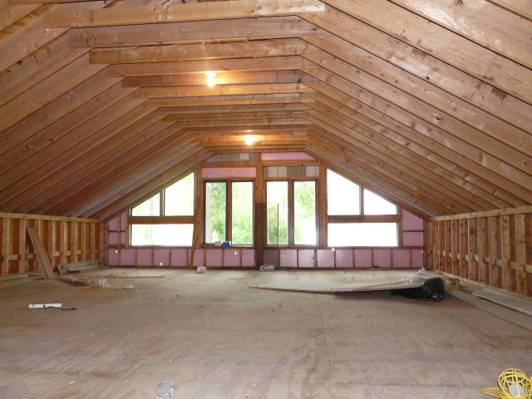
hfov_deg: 63.4
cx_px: 266
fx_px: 430
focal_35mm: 28
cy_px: 200
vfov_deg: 49.7
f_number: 2.8
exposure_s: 1/30
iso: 250
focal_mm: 4.6
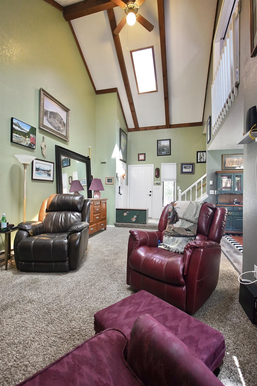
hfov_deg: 73.7
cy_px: 193
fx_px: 171
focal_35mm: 16
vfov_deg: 96.7
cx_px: 128
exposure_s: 1/160
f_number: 3.2
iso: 1600
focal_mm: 11
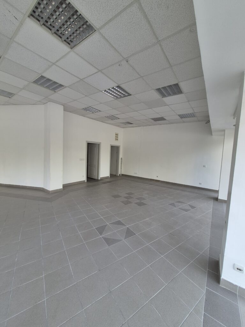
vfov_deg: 106.2
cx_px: 122
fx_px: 123
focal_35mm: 13
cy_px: 164
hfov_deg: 89.9
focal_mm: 1.74
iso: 50
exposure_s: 1/100
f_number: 2.2
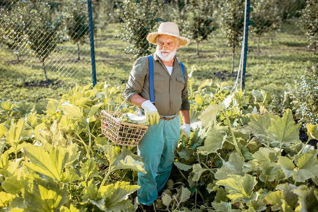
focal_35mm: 35
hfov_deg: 54.4
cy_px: 106
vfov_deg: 37.9
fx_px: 309
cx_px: 159
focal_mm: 35
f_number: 2.2
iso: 160
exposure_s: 1/1250
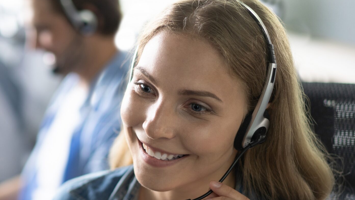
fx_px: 998
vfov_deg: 11.4
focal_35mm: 106
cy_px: 175
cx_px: 53
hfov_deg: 19.9
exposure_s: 1/100
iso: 200
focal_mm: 55
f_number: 1.8
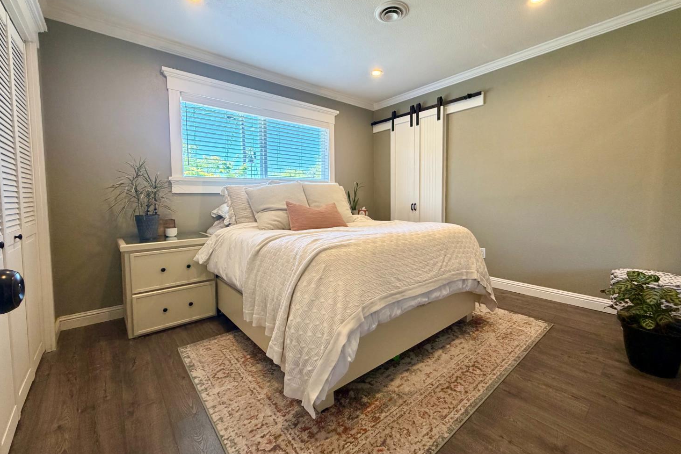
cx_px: 350
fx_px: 284
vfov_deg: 77.3
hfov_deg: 100.4
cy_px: 214
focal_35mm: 15
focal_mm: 2.22
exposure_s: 1/60
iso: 200
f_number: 2.2
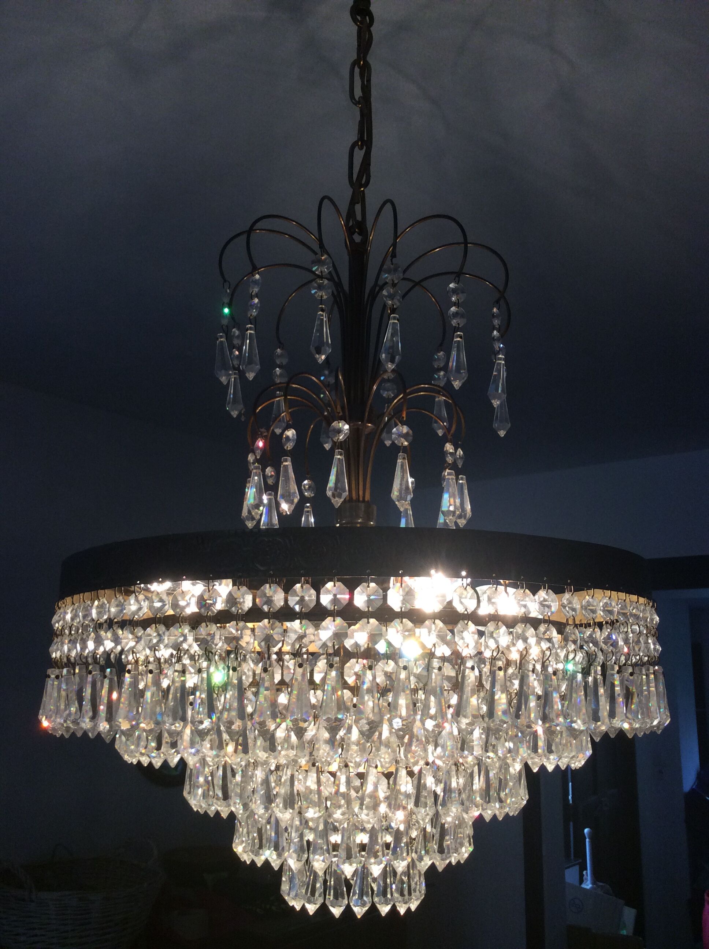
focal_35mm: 32
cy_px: 474
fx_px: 876
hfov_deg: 44.1
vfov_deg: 56.9
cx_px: 354
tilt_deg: +10.9
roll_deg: -0.2
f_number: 2.4
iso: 64
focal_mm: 3.3
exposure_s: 1/100
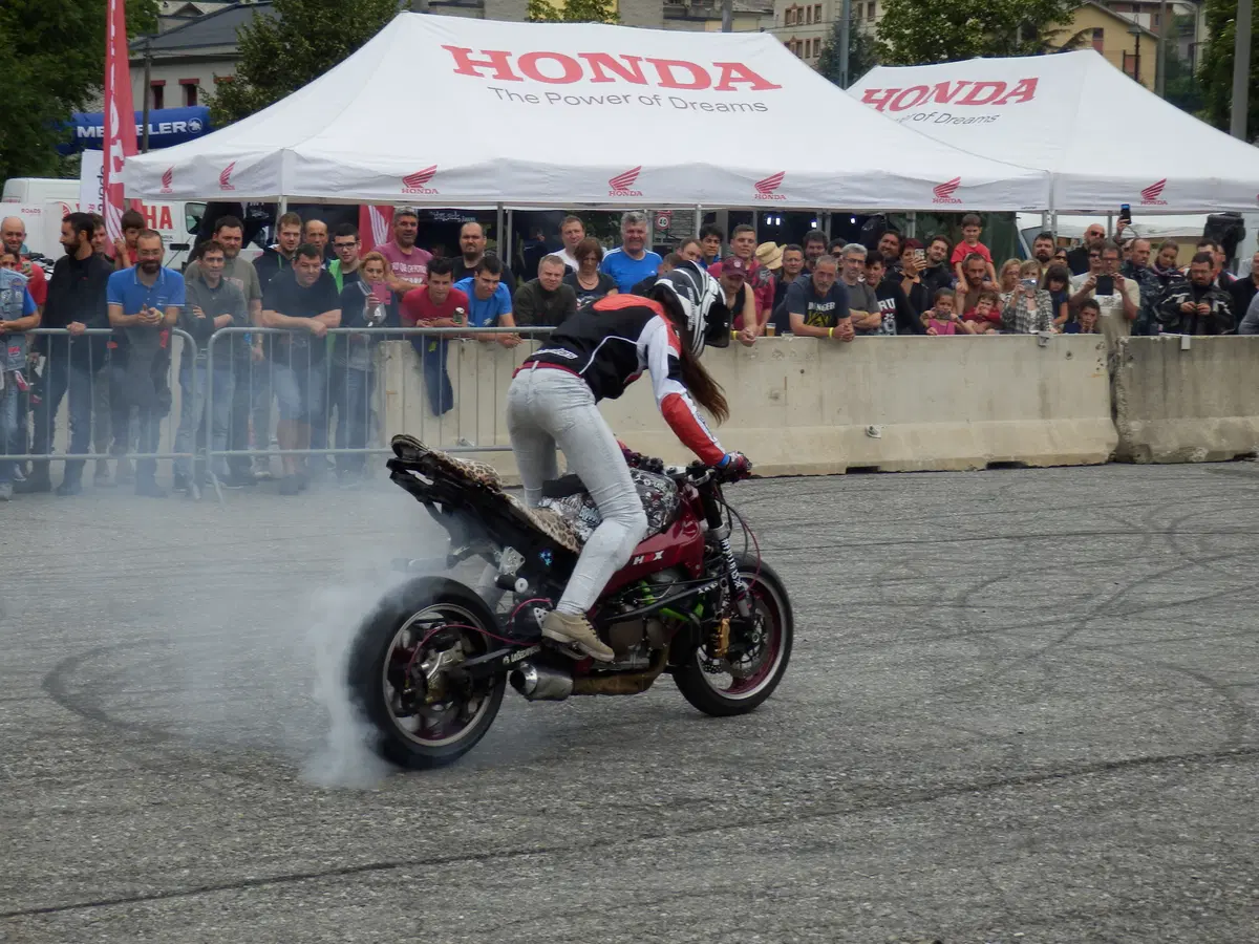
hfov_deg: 29.4
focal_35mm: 66
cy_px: 472
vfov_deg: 22.3
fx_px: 2400
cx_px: 630
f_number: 4.4
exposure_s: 1/320
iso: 80
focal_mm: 11.9
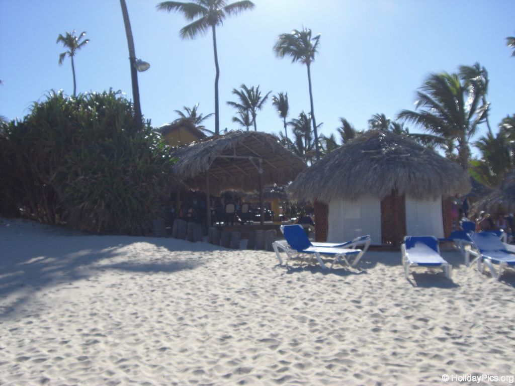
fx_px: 565
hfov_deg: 49.0
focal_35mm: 38
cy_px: 193
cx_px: 258
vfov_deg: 37.7
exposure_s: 1/200
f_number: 8
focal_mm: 6.2
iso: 64
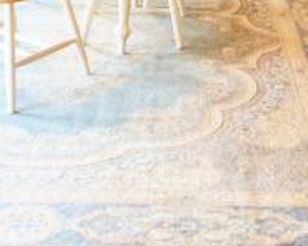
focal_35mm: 98
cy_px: -37
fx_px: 893
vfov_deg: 15.2
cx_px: 196
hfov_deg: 19.5
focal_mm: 4.15
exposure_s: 1/30
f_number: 2.2
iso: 50
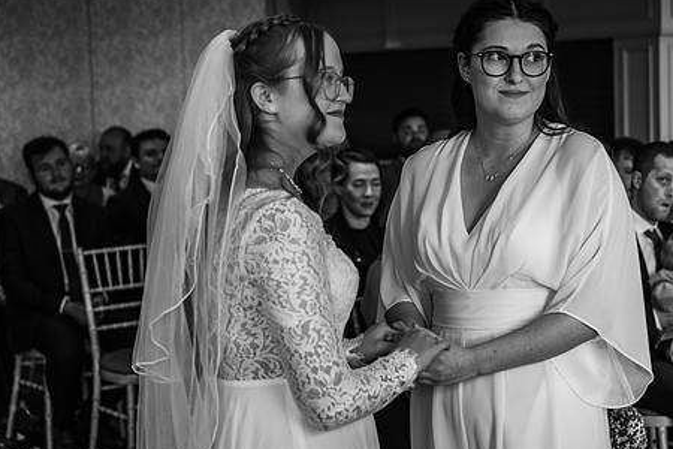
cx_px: 428
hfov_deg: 26.6
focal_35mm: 76
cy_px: 220
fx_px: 1421
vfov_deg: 17.9
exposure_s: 1/200
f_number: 4
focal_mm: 59
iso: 720
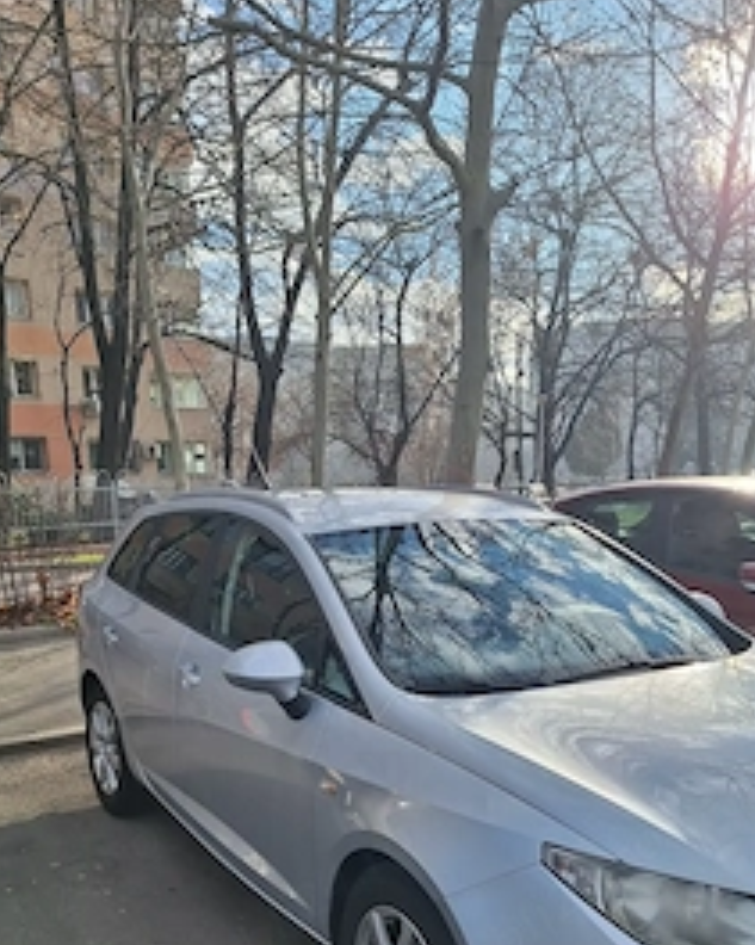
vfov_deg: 50.9
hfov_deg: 43.3
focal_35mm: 34
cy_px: 698
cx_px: 422
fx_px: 950
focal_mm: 5.54
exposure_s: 1/1616
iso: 40
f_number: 1.8
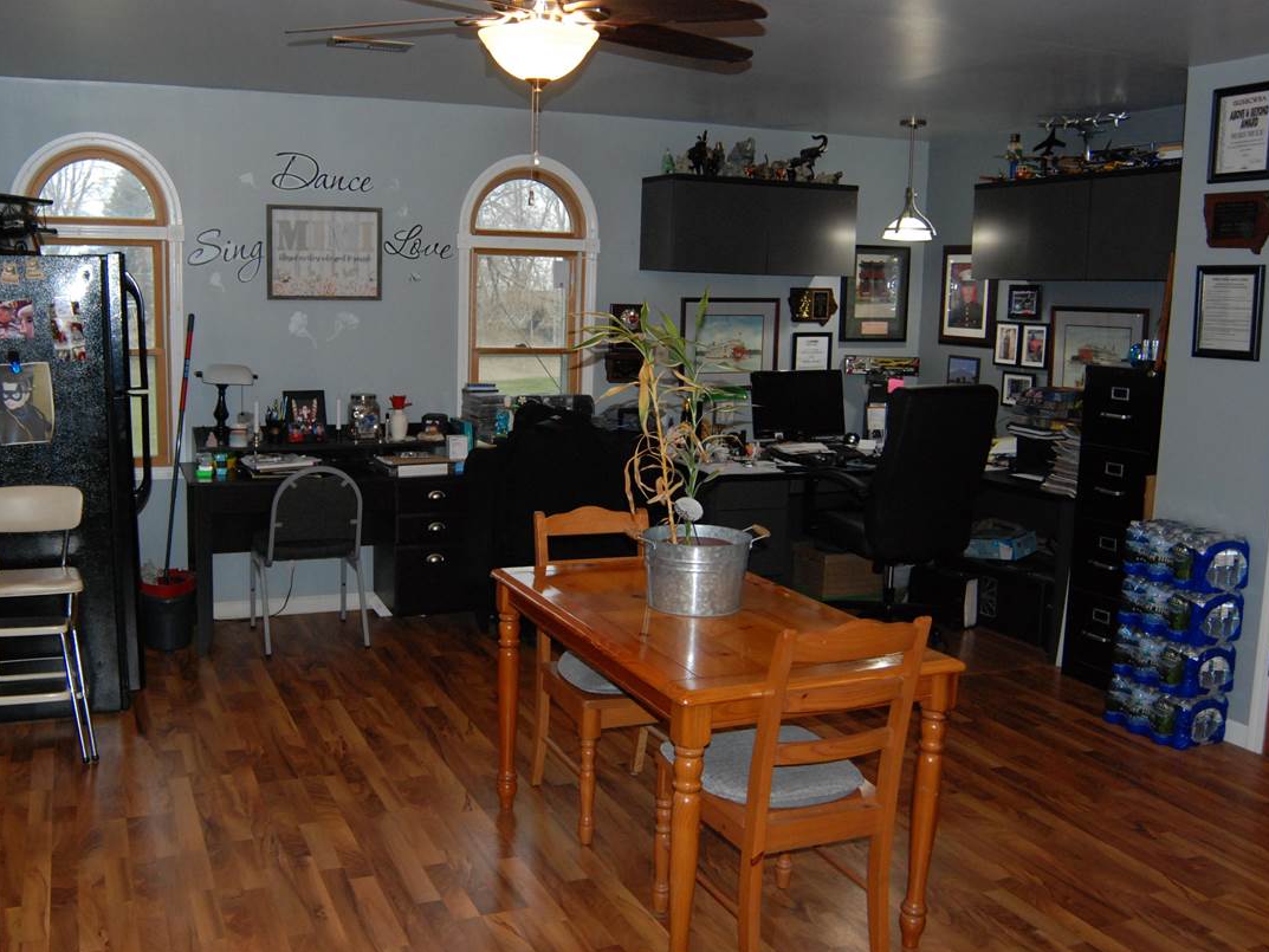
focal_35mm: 31
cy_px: 467
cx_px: 563
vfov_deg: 45.4
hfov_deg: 58.2
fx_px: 1137
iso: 800
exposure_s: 1/60
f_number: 5.6
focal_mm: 18
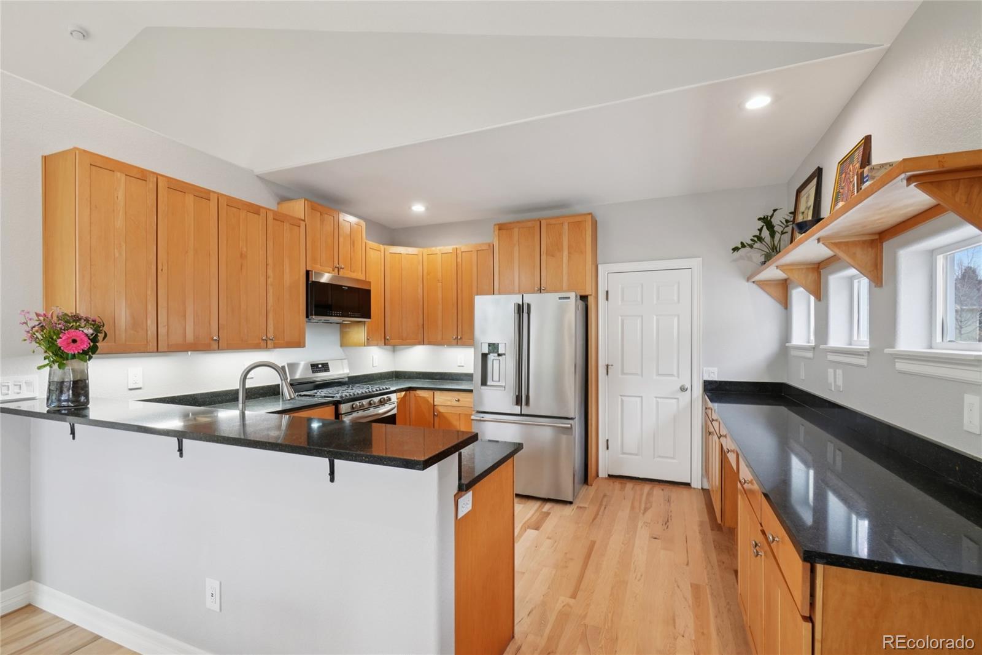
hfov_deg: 100.4
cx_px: 491
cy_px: 328
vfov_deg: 77.3
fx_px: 409
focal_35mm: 15
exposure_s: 1/15
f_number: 8
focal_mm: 10
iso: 400
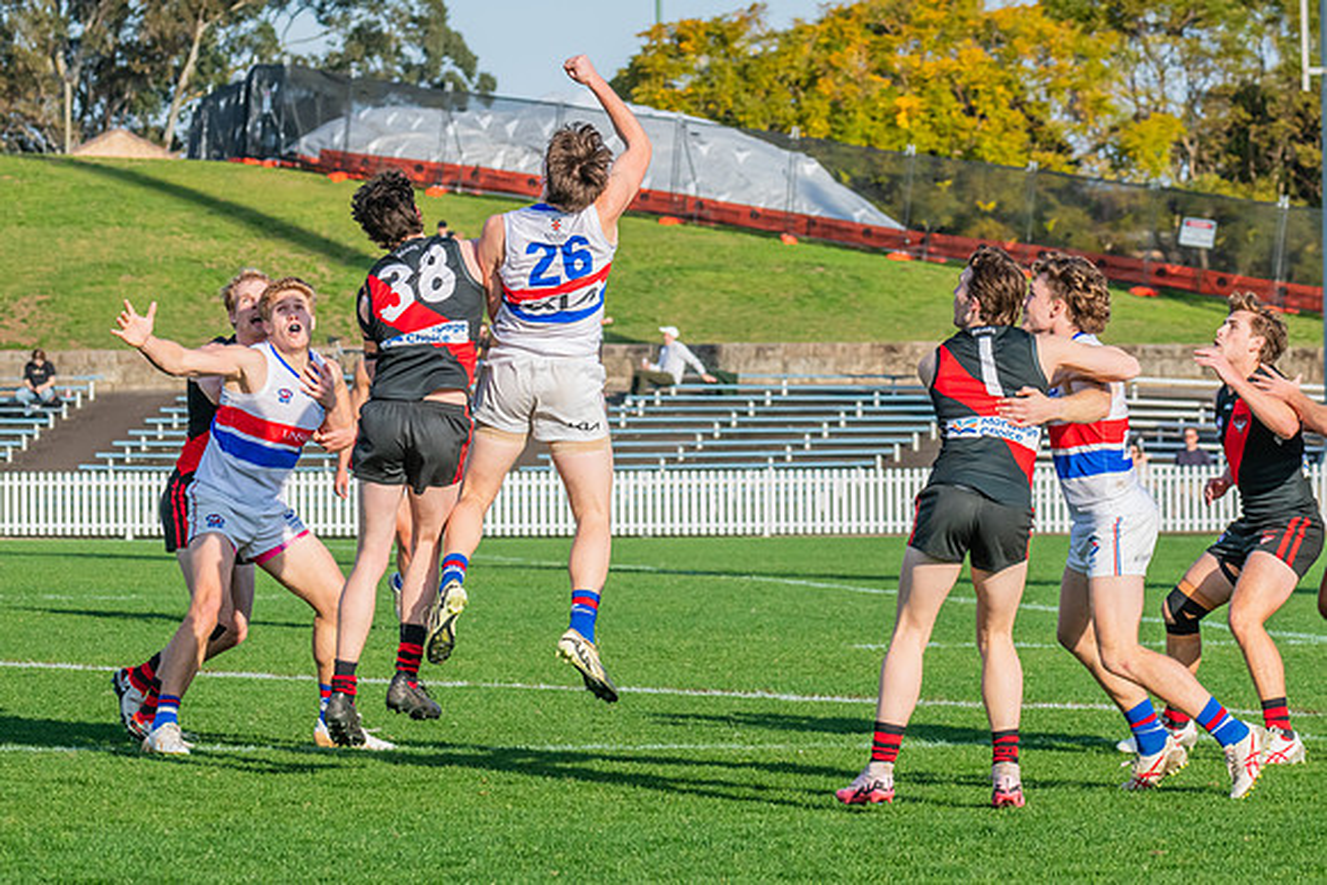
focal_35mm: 218
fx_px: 8036
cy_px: 331
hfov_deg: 9.4
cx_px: 485
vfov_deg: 6.3
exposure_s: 1/1250
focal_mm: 170
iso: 800
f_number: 10
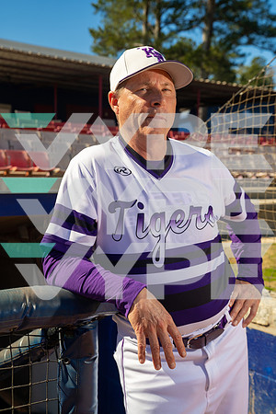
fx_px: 575
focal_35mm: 50
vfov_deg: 39.6
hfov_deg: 27.0
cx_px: 138
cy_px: 207
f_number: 5.6
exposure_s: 1/125
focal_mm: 50
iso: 100
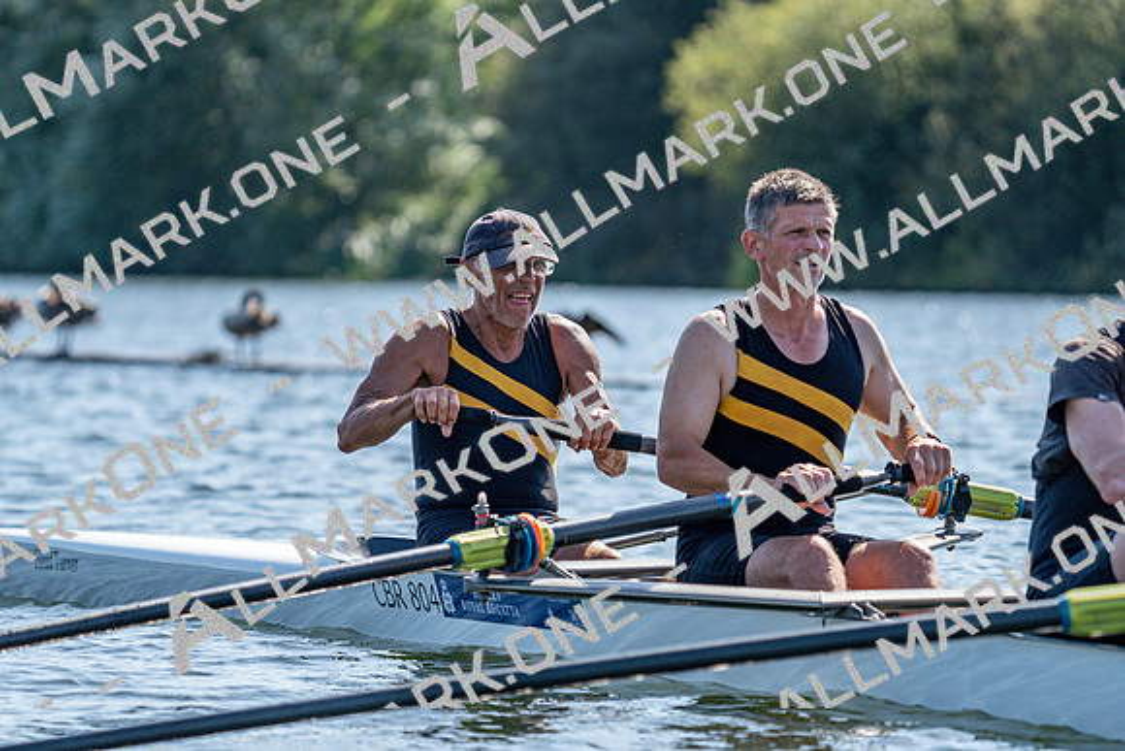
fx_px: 9220
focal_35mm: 295
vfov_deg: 4.7
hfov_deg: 7.0
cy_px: 376
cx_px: 562
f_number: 5.6
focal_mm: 295
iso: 500
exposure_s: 1/2000
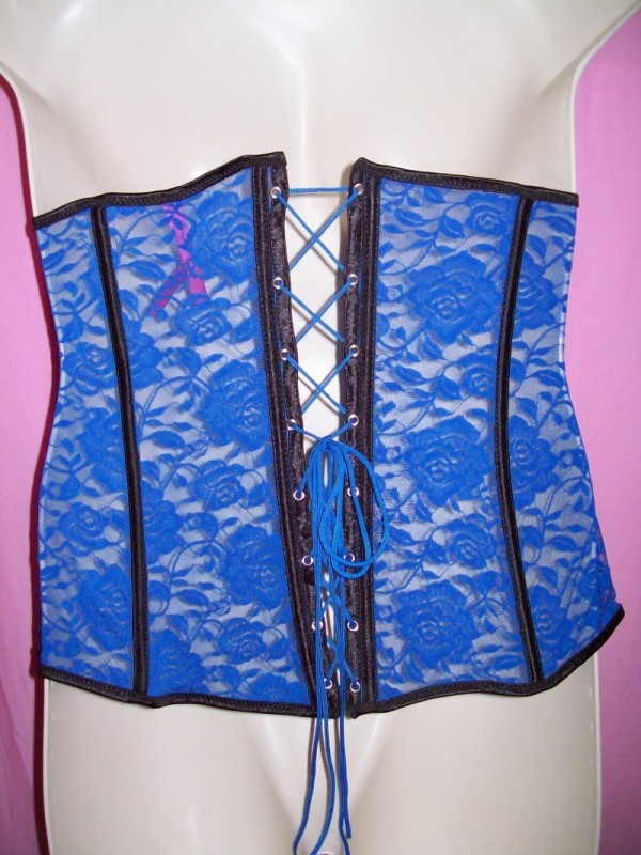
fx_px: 889
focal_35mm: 36
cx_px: 320
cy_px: 428
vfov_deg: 51.4
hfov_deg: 39.7
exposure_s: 1/64
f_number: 2.7
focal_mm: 6
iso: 80
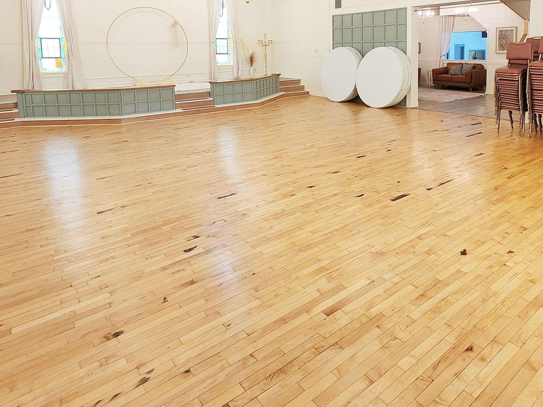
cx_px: 341
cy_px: 93
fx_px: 361
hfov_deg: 72.6
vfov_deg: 55.5
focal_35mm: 23
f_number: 2.2
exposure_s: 1/60
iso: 160
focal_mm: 2.2
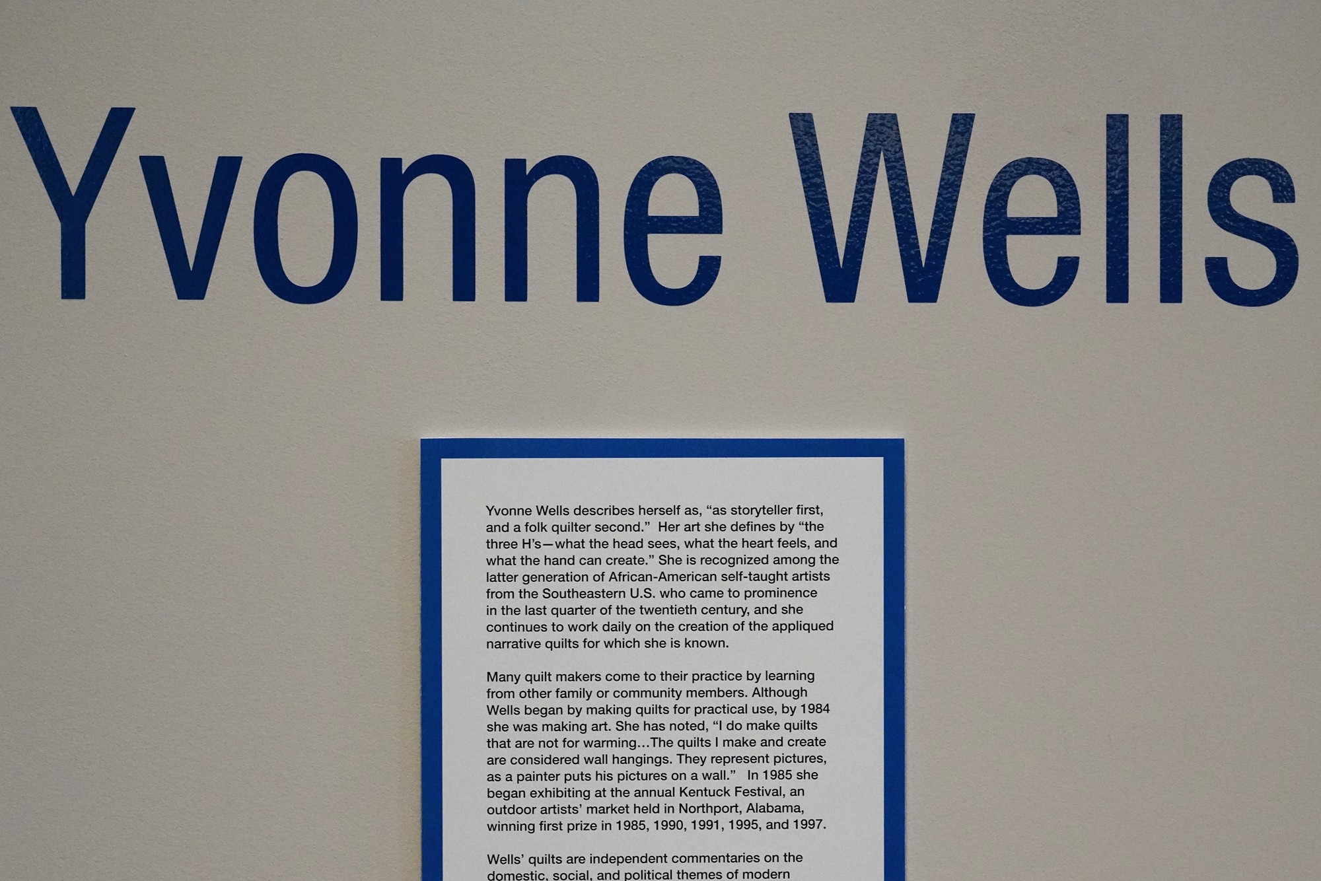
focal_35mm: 48
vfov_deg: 28.1
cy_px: 440
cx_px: 660
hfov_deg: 41.1
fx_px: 1761
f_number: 7.1
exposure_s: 1/100
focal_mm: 48
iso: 6400
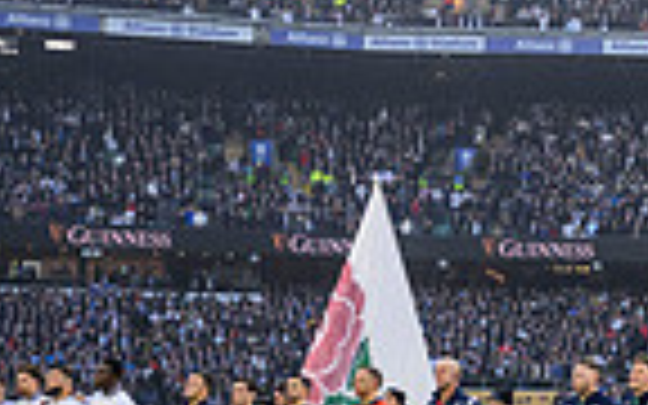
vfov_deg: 8.0
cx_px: 1224
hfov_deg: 11.7
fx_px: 2896
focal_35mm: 164
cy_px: 344
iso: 1600
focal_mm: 40
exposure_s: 1/1250
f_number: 4
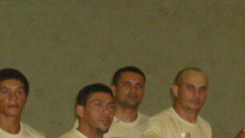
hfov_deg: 16.2
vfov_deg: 9.0
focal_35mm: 129
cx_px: 263
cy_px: 242
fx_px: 838
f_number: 2.8
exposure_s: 1/45
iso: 160
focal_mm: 5.8
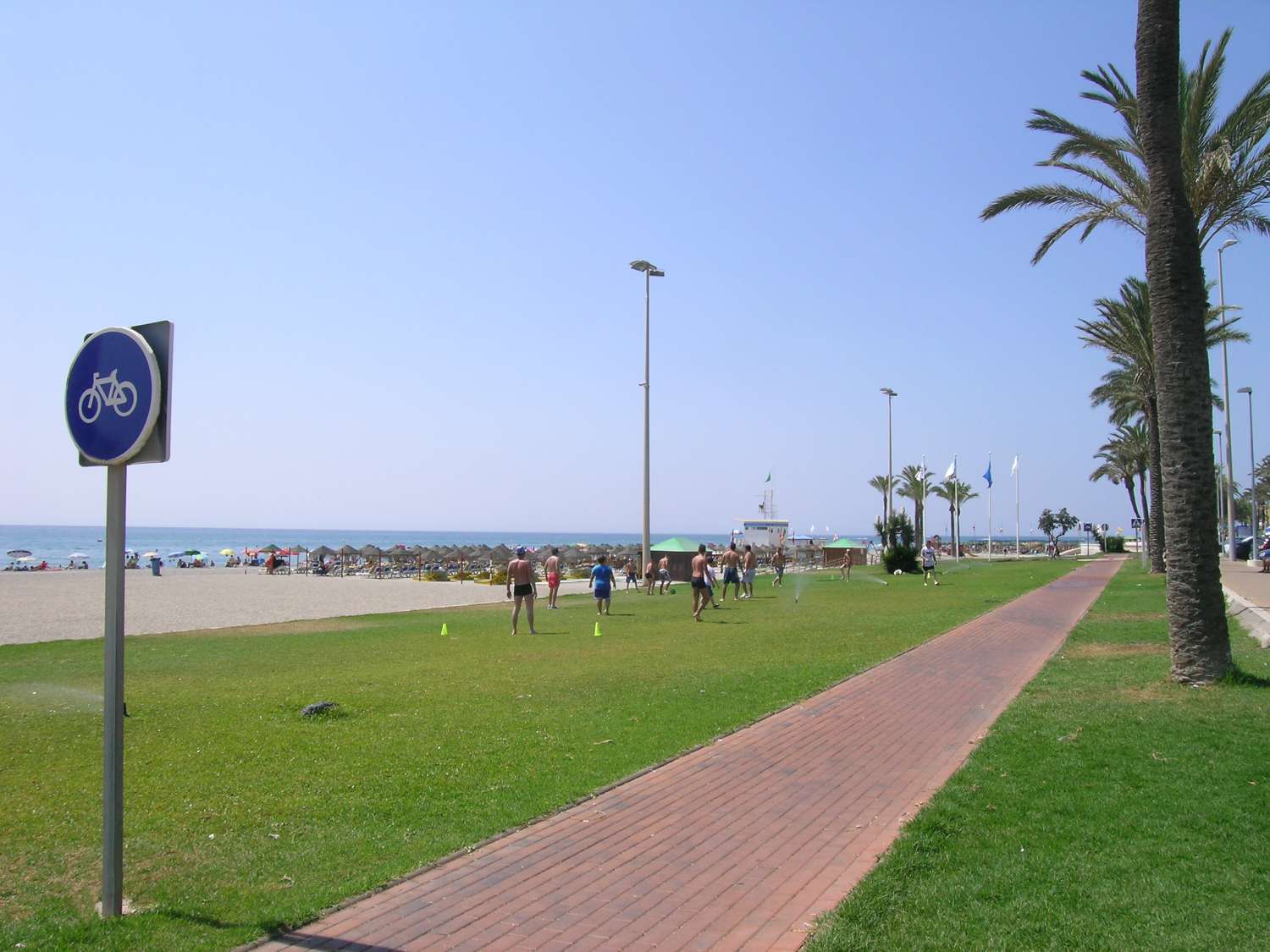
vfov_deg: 49.7
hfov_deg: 63.4
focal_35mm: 28
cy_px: 476
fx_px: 1027
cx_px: 635
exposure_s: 1/262
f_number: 7.1
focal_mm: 5.8
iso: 50
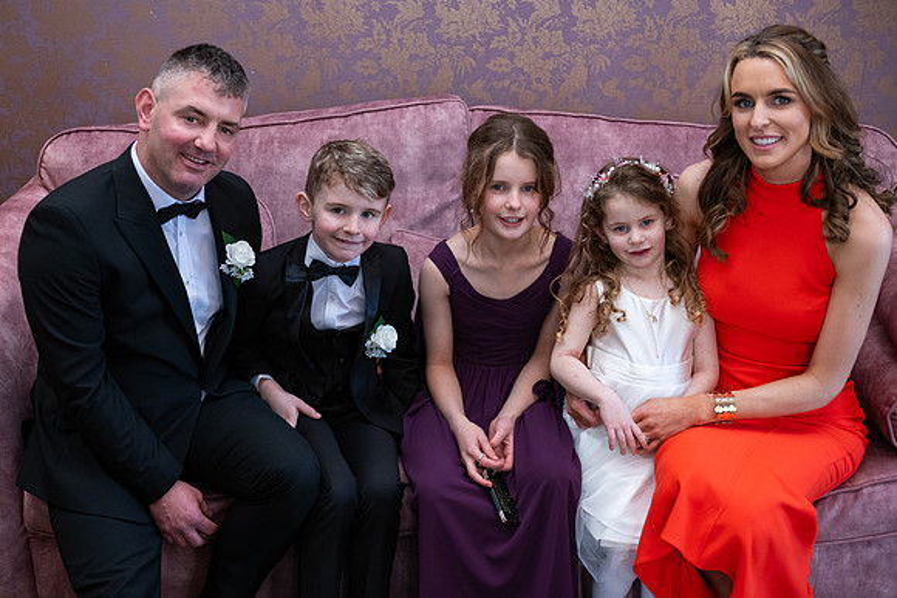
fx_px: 1199
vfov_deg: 28.0
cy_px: 317
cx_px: 407
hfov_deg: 41.0
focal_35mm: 48
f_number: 3.5
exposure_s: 1/160
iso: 800
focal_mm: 44
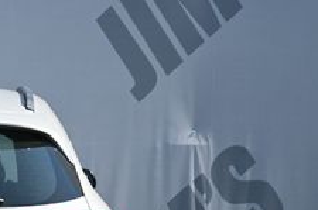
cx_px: -95
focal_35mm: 171
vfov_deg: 7.9
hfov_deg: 11.7
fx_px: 1507
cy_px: 277
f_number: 5.6
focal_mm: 40
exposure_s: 1/250
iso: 110
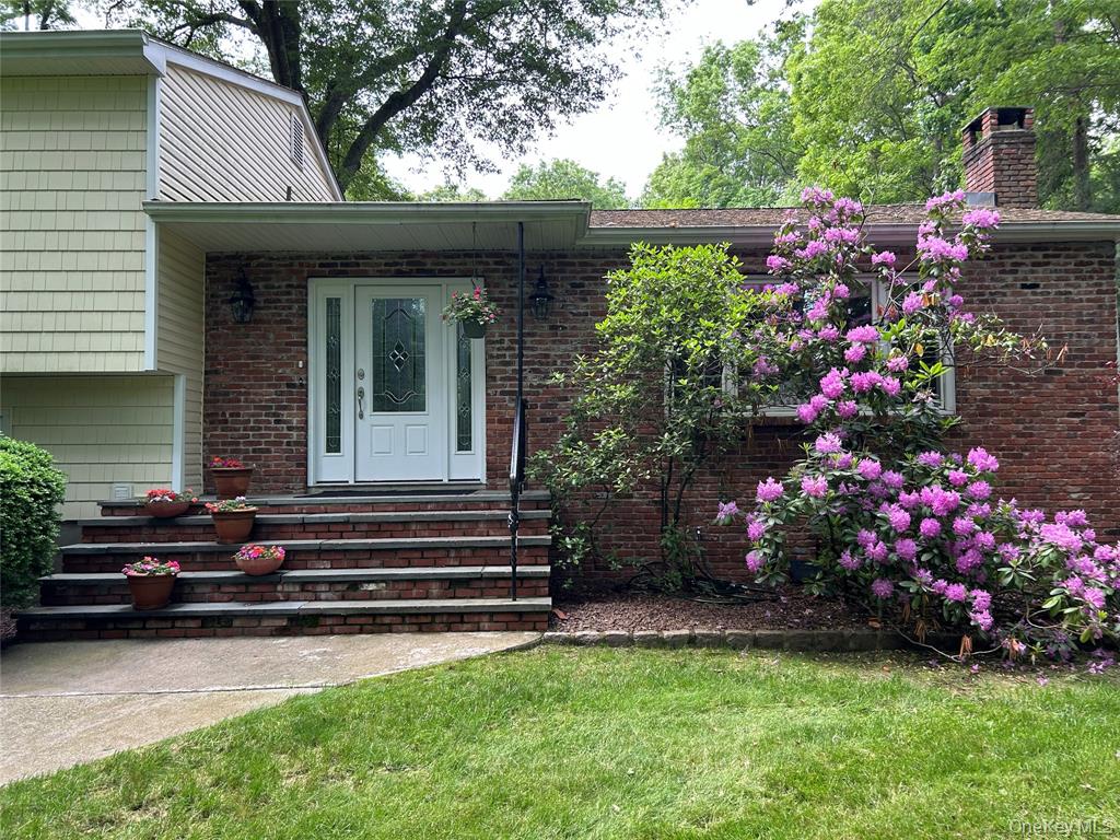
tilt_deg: +3.1
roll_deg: +0.6
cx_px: 560
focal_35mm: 26
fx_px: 841
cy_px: 420
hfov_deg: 67.3
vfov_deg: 53.1
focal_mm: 5.7
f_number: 1.5
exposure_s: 1/121
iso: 50
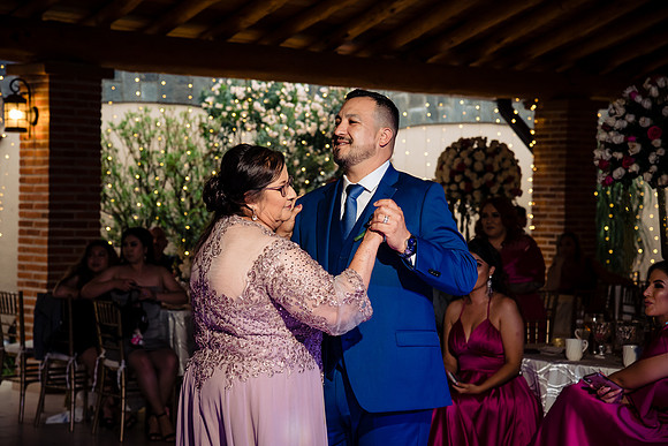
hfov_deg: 23.9
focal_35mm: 85
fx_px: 1578
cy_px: 223
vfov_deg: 16.1
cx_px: 334
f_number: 6.3
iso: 2000
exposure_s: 1/200
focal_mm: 85
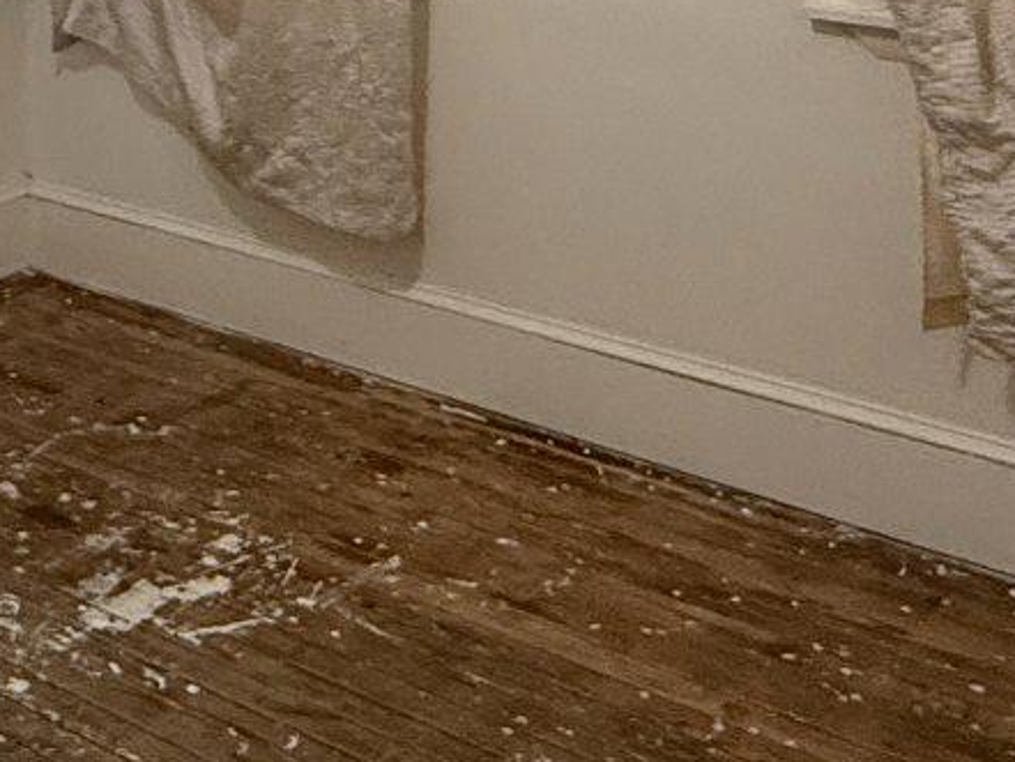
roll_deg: +0.6
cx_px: 124
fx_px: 1906
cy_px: -325
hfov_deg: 28.8
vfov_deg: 20.0
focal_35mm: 65
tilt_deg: -2.3
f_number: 2.2
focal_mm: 2.22
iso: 640
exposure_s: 1/60
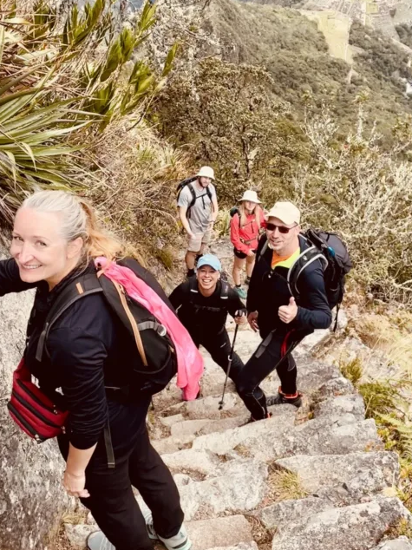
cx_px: 245
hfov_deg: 34.2
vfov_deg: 44.4
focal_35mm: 42
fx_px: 667
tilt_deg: -39.5
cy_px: 199
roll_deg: -1.2
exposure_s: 1/1531
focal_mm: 4.2
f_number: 1.6
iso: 32
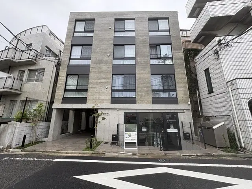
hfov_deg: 102.1
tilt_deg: +13.9
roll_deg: +0.6
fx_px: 102
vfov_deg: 85.7
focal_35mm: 14
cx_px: 126
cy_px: 94
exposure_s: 1/392
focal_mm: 2.22
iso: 40
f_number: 2.2
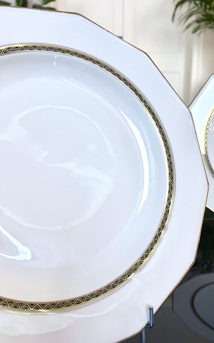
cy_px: 169
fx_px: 261
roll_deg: -1.5
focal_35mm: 28
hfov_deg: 44.4
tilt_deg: -14.0
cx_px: 122
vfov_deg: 66.5
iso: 200
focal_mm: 5.7
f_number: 1.5
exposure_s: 1/50
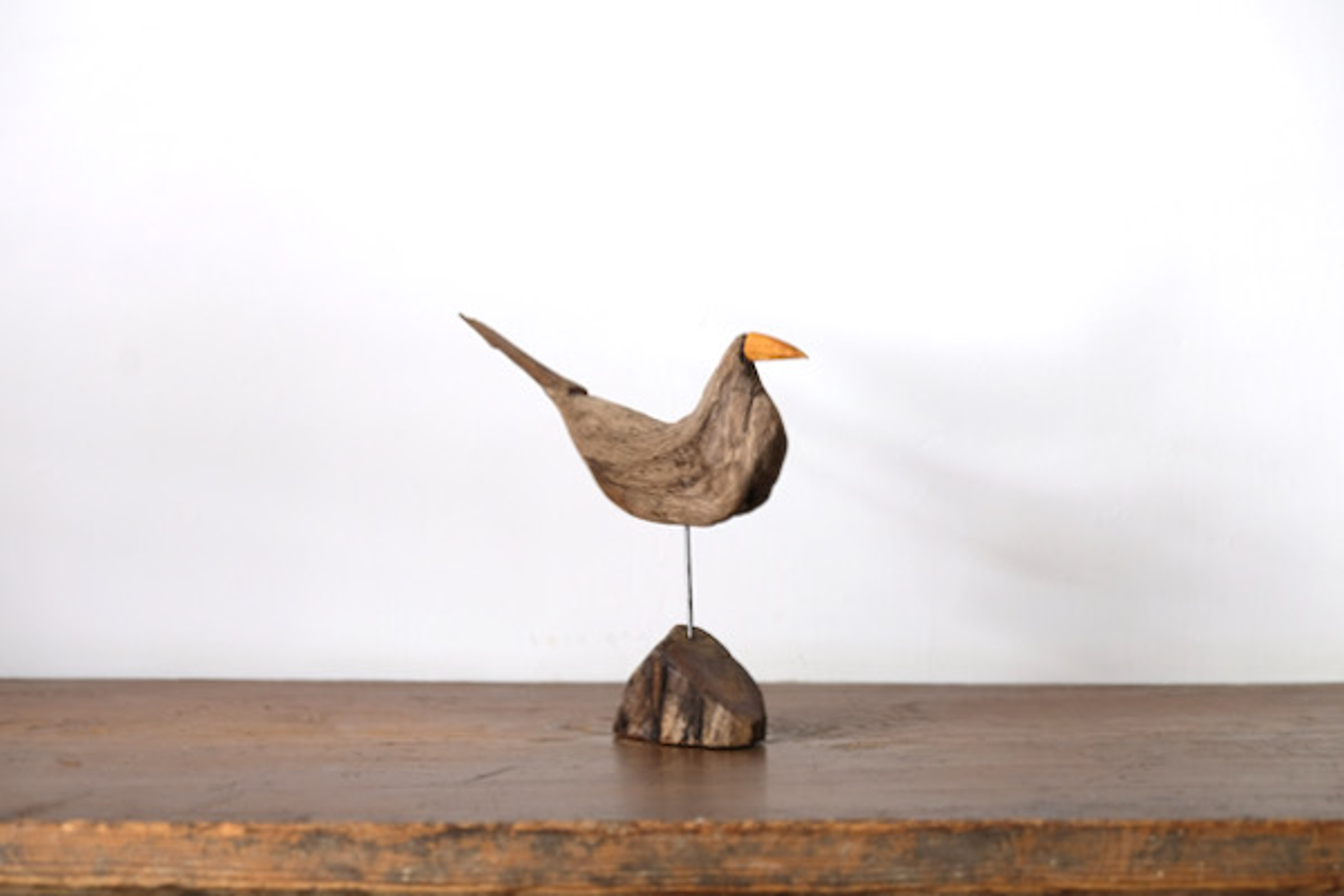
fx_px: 2202
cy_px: 448
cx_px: 672
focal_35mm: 59
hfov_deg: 33.9
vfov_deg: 23.0
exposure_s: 1/8
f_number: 3.6
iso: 200
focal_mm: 39
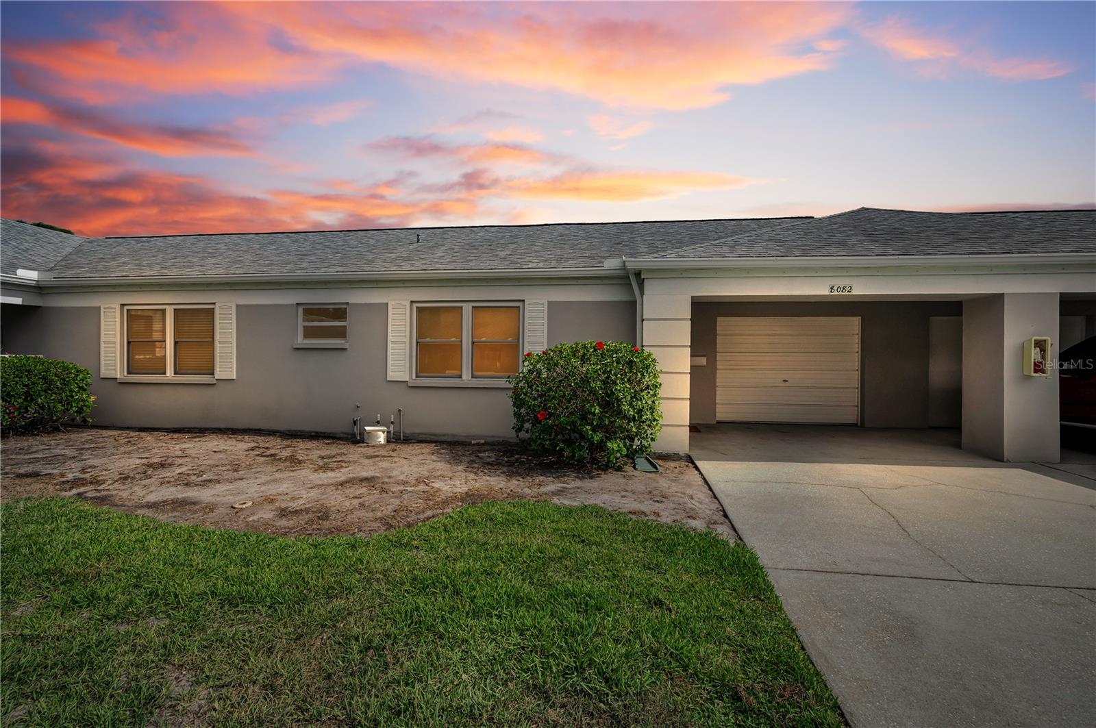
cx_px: 548
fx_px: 502
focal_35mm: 16
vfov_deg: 71.9
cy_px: 364
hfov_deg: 95.0
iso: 320
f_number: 8
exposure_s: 1/1250
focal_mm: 16.5
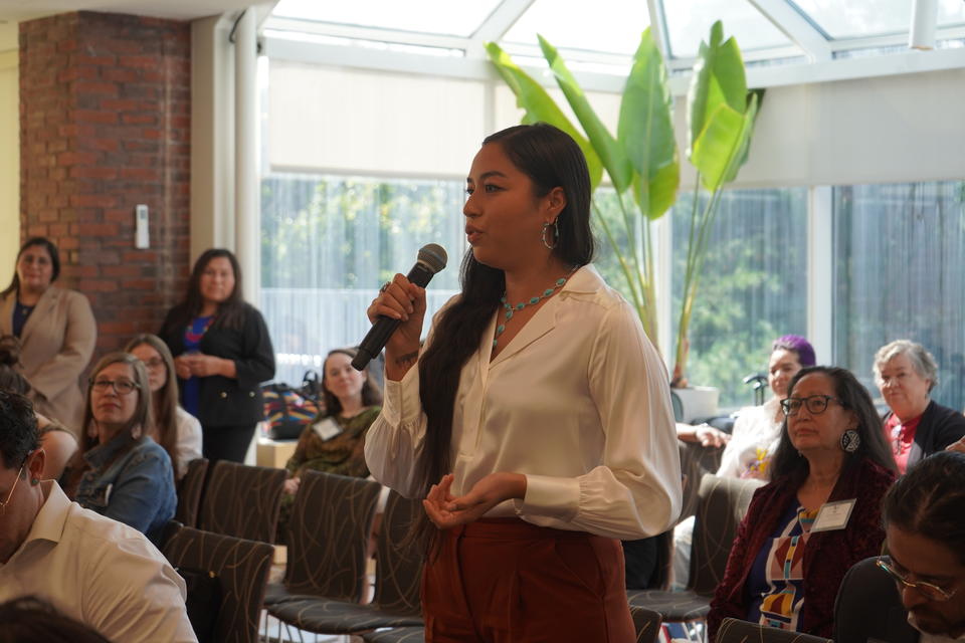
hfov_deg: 30.1
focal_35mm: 67
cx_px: 482
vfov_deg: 20.3
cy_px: 322
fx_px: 1796
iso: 400
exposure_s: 1/160
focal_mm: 67
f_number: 5.6
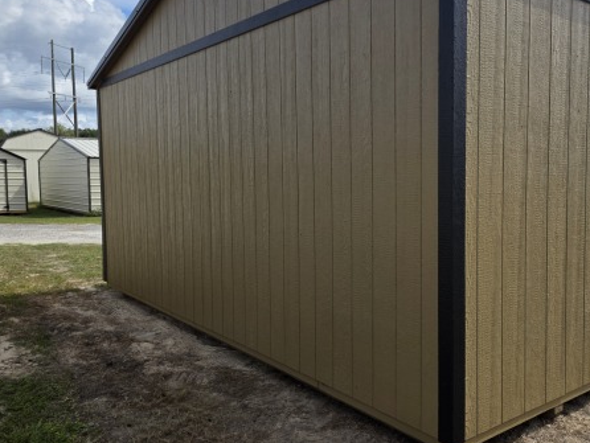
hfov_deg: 53.6
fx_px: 563
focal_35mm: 33
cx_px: 418
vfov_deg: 43.0
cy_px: 205
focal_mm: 6.3
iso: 80
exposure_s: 1/6574
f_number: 1.7
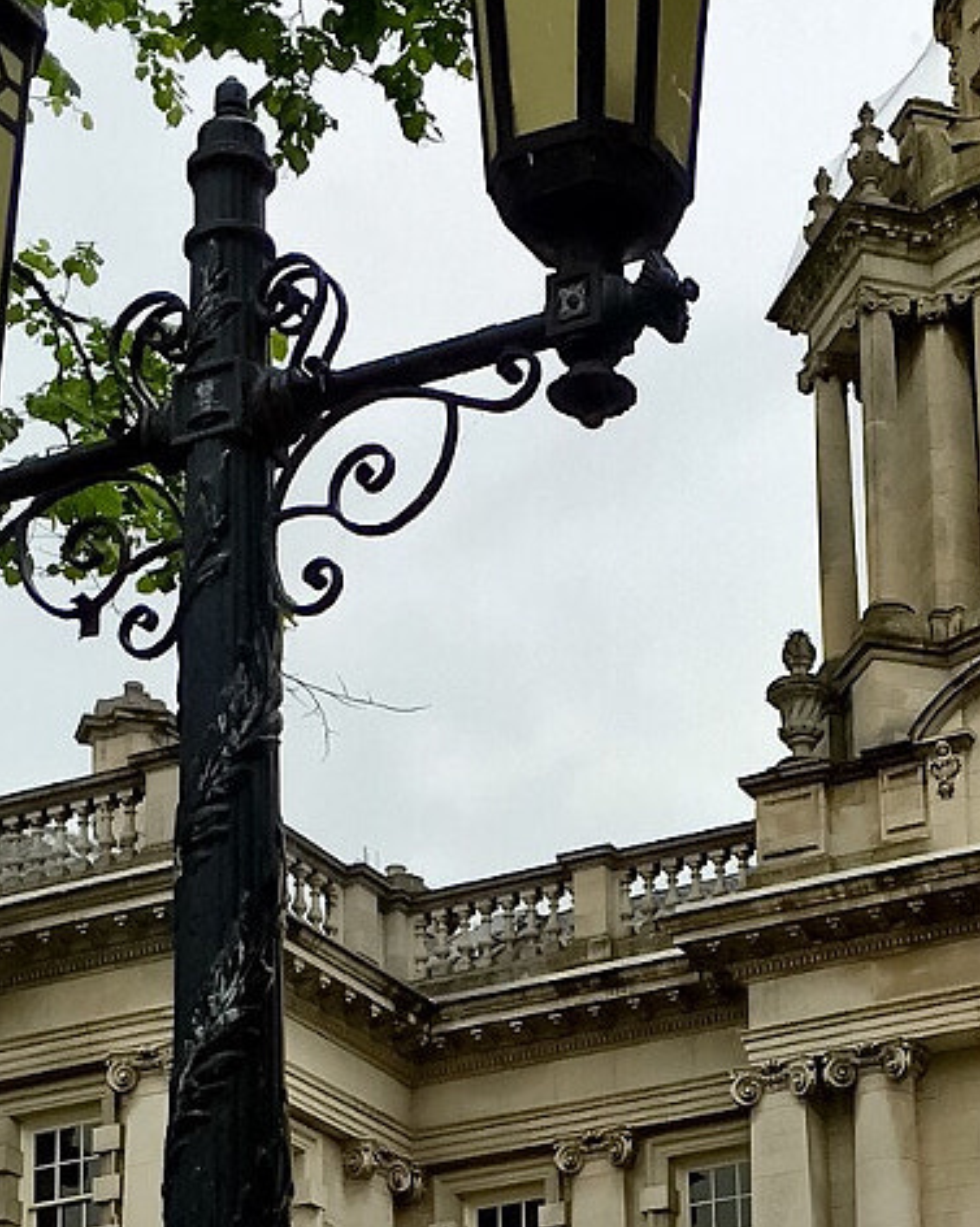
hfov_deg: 15.9
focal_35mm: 96
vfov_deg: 19.1
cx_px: 762
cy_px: 1396
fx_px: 3484
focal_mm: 4.15
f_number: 2.2
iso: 25
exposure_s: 1/718
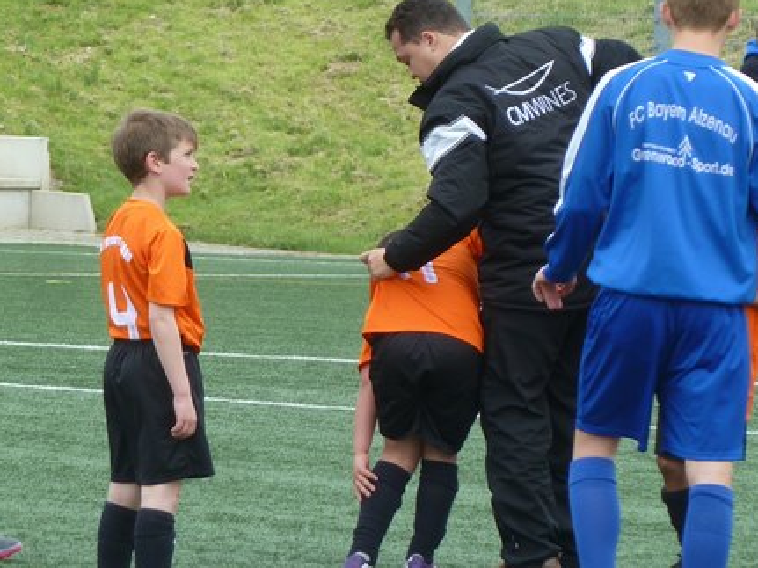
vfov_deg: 3.1
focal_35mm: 487
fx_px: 10661
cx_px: 299
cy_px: 215
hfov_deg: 4.1
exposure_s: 1/125
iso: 80
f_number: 4.9
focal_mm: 49.2
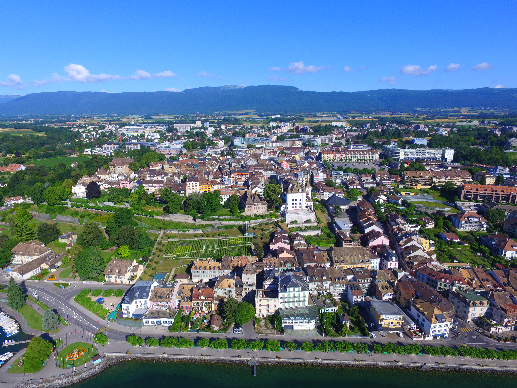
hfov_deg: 81.7
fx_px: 299
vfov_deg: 66.0
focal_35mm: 20
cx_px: 258
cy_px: 194
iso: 100
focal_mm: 3.61
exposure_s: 1/1199
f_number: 2.8
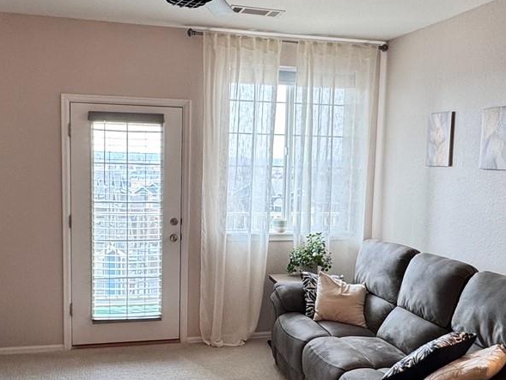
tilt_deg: -6.6
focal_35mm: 38
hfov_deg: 49.0
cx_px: 246
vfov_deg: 37.7
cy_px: 217
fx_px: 556
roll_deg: -1.3
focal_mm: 2.22
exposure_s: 1/120
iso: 64
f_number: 2.2
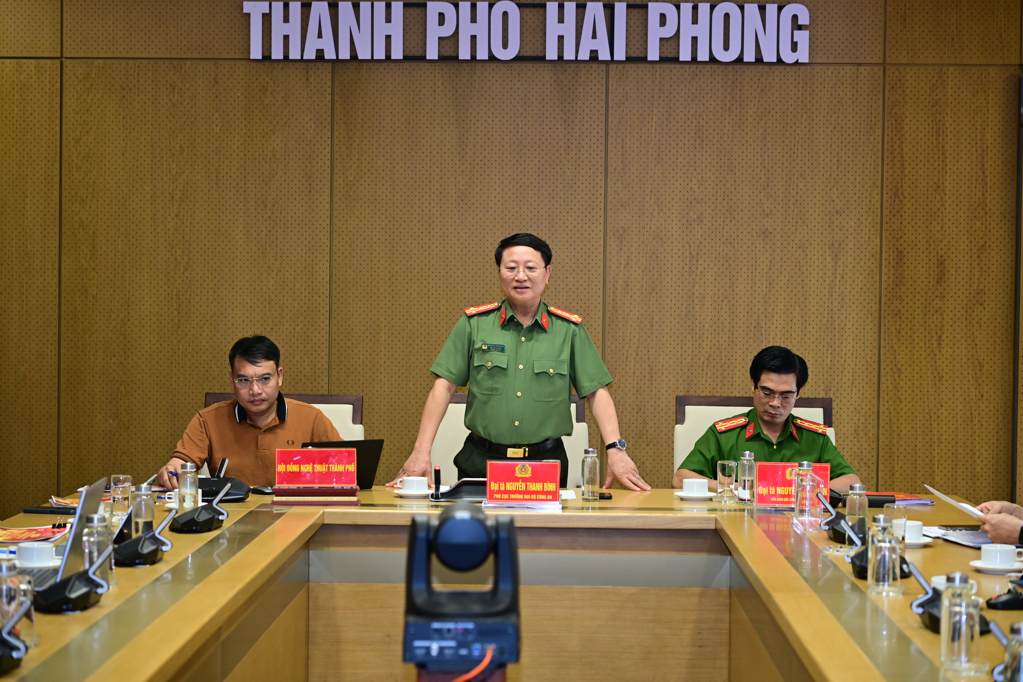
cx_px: 513
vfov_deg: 19.2
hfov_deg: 28.5
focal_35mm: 71
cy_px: 340
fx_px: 2018
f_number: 4
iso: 1600
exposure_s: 1/160
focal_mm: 70
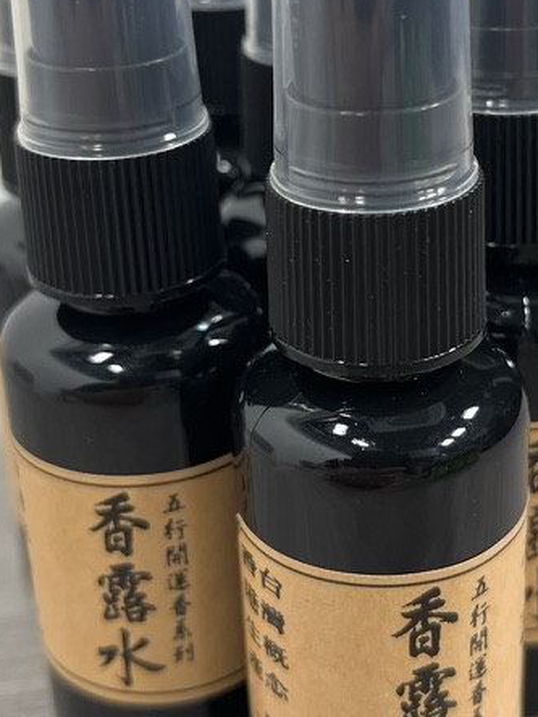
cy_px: 265
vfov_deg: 32.0
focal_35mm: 60
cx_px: 326
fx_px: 1243
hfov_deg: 24.4
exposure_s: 1/121
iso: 100
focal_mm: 5.1
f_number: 1.6
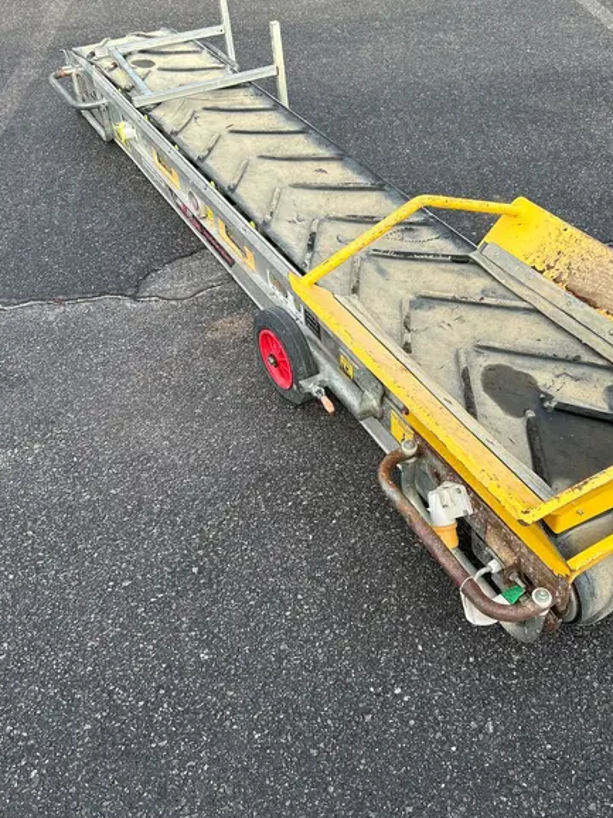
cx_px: 353
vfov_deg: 55.3
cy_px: 380
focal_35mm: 33
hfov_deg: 42.8
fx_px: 780
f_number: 1.5
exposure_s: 1/991
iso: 50
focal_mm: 5.7
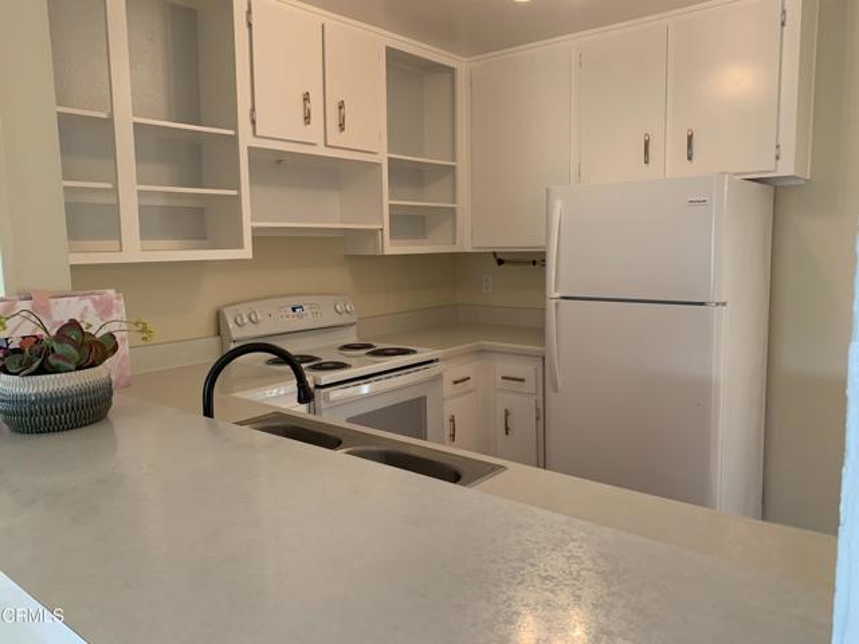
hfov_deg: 67.3
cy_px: 322
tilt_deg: -7.9
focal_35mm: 26
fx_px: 645
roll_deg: +1.3
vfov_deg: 53.1
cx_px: 430
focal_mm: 4.25
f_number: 1.8
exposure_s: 1/60
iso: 80
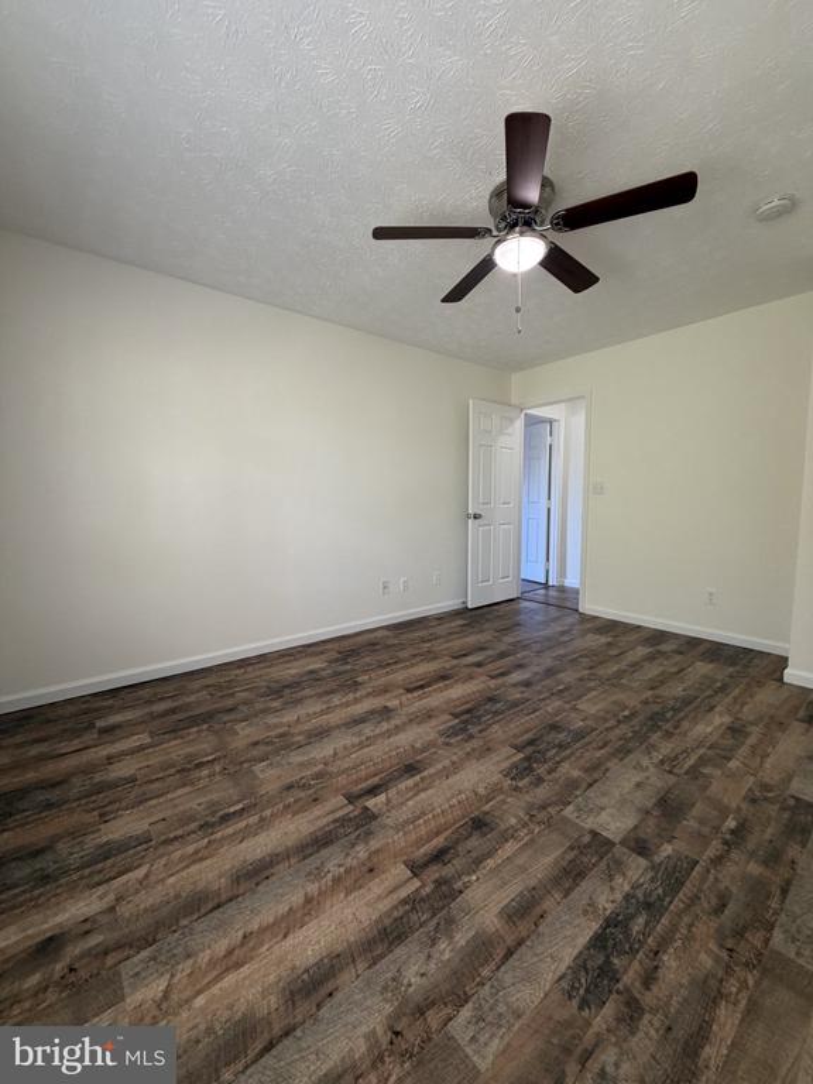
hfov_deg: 85.7
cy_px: 542
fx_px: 438
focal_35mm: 14
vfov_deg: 102.1
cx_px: 406
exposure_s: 1/60
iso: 200
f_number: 2.2
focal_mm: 2.22
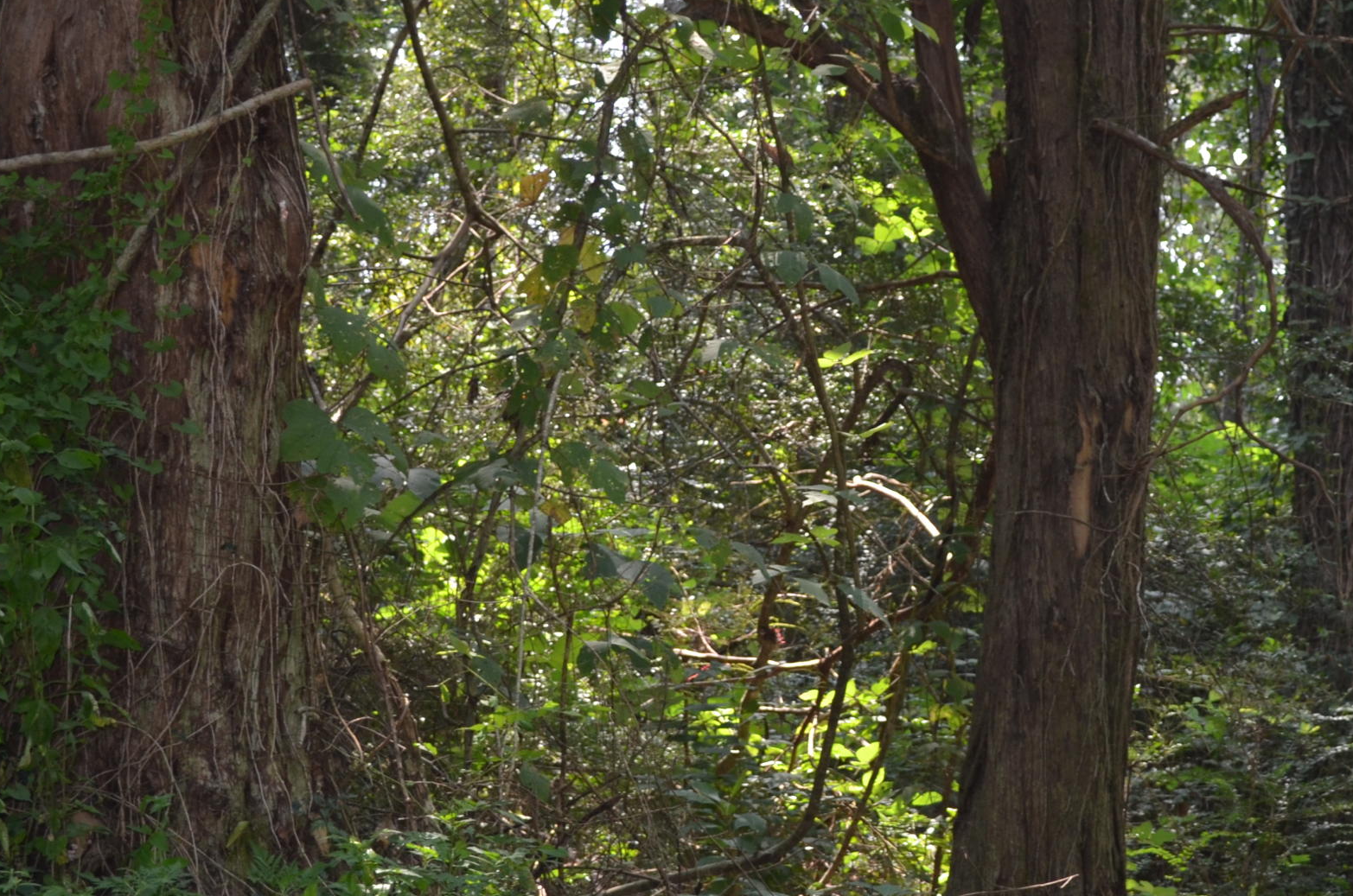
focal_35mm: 115
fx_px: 4314
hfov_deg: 17.7
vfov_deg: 11.8
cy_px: 655
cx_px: 1105
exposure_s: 1/125
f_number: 5.3
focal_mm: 40
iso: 250
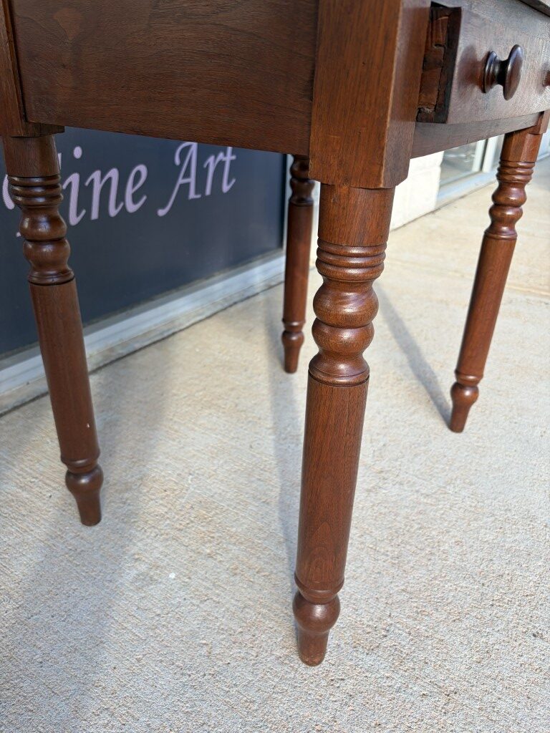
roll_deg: -2.1
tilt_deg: -27.4
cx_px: 275
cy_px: 366
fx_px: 551
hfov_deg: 53.1
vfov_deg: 67.3
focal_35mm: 26
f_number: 1.6
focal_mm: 5.96
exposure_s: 1/232
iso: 40
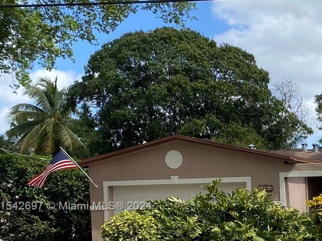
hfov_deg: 25.2
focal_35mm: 68
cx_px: 405
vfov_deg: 21.2
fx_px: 633
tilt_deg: -0.7
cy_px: 207
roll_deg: +2.0
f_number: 1.8
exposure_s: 1/2183
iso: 32
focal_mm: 4.25
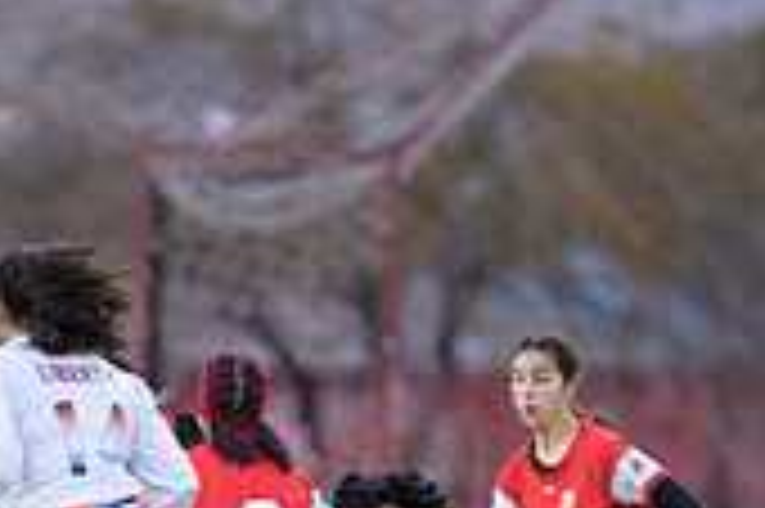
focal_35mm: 1024
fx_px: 21739
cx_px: 284
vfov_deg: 1.3
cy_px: 632
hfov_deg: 2.0
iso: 6400
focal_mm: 300
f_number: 2.8
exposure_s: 1/3200
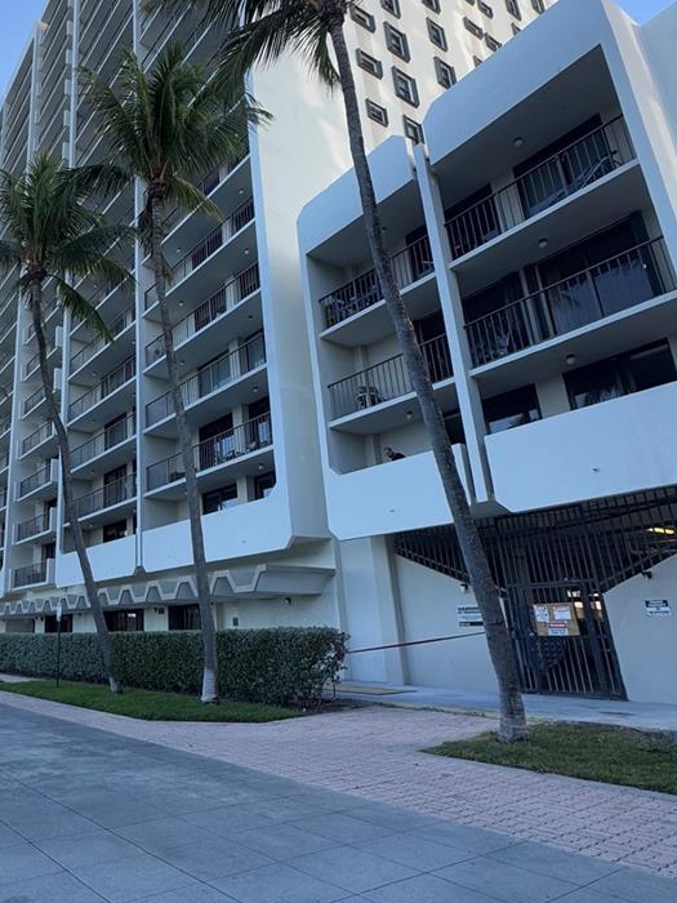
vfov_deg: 71.6
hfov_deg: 53.2
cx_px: 138
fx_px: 626
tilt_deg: +18.2
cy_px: 433
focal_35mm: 24
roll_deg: +0.4
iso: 40
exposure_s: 1/324
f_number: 2.2
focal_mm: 2.22
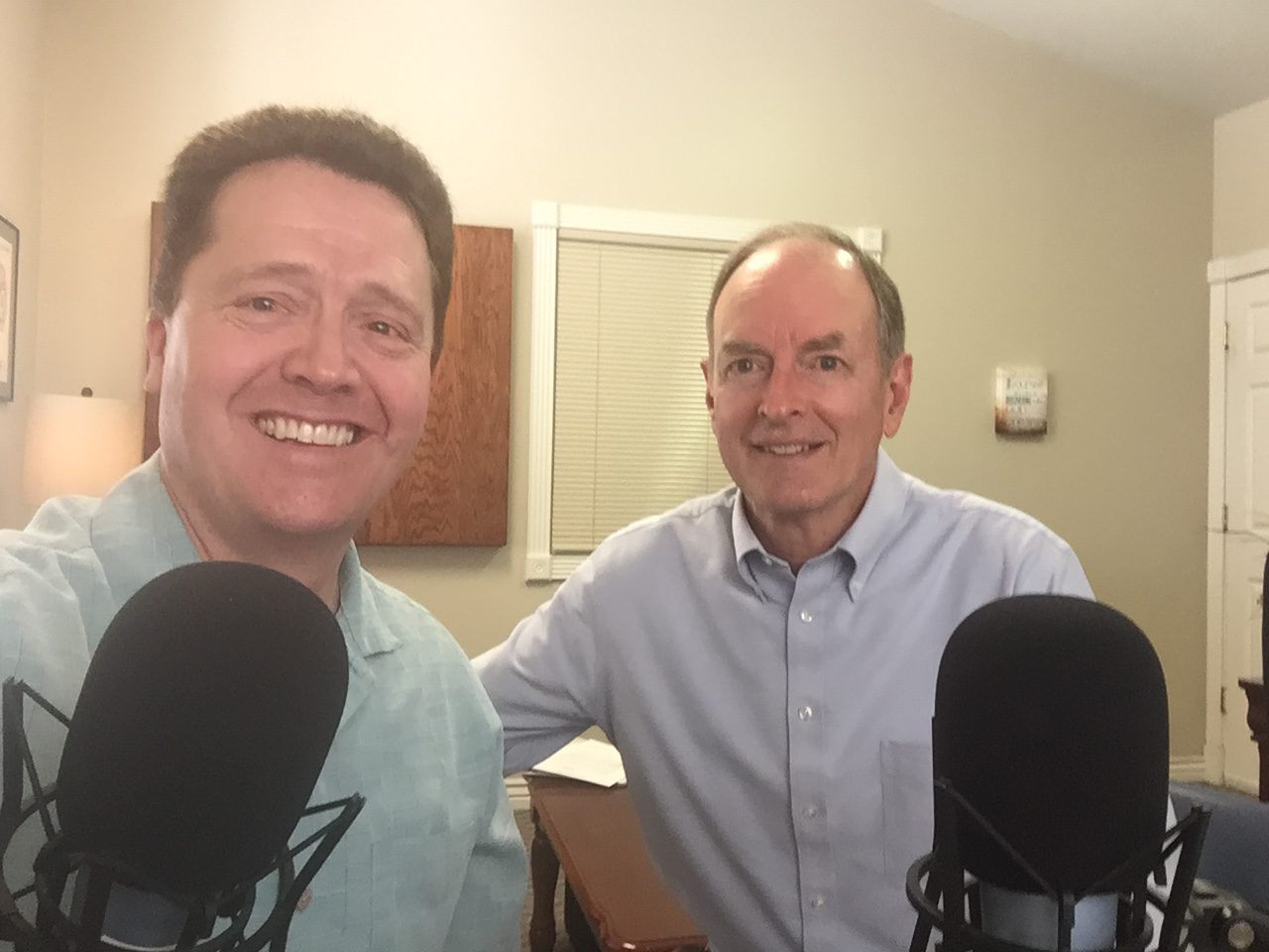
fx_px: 1136
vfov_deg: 45.4
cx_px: 634
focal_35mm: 31
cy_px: 476
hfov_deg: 58.4
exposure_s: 1/30
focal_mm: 2.65
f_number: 2.2
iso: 100
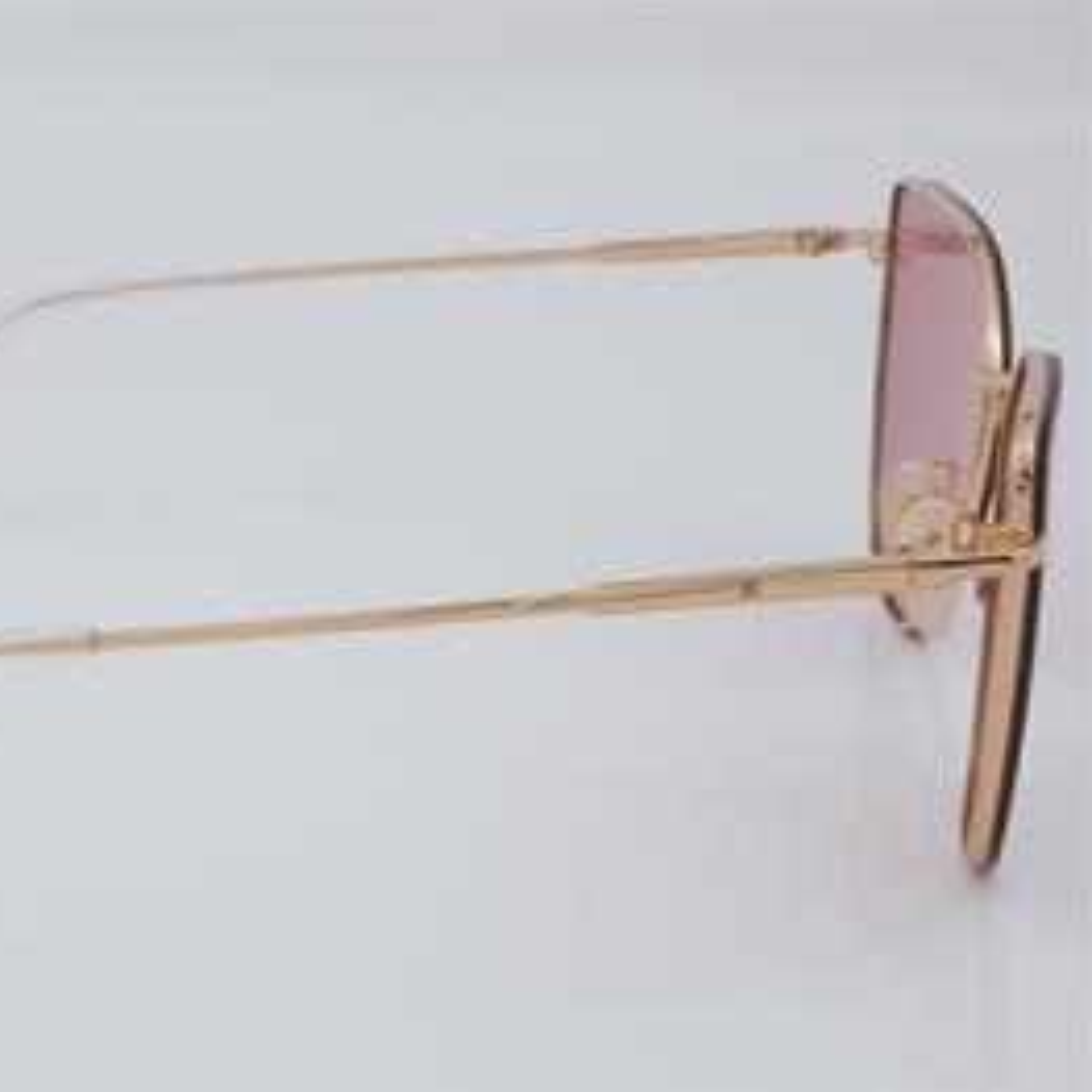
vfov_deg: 17.9
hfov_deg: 17.8
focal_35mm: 97
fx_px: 3462
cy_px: 544
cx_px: 270
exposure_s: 1/4
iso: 100
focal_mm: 50
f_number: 32
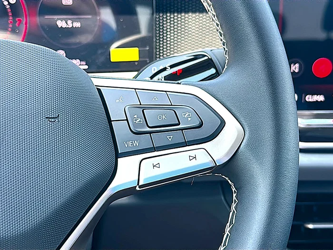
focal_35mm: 46
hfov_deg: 41.2
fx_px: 443
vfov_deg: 31.5
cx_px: 166
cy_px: 125
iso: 125
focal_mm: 6.86
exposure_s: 1/228
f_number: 1.78
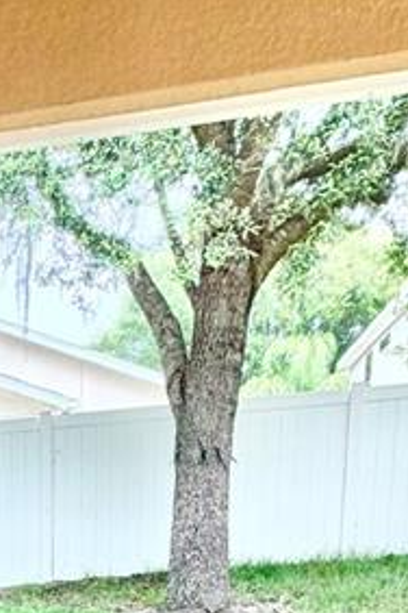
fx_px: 1054
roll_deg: +2.4
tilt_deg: -12.4
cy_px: 815
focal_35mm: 62
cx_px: -176
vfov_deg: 26.8
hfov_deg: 19.5
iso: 50
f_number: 2.2
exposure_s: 1/136
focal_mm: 2.22
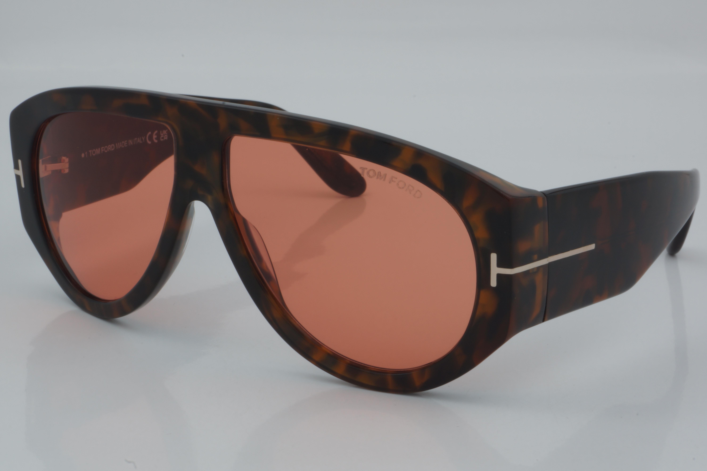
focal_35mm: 75
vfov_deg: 18.2
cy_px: 236
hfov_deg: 27.0
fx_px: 1473
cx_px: 354
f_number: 32
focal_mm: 50
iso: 100
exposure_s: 1/4
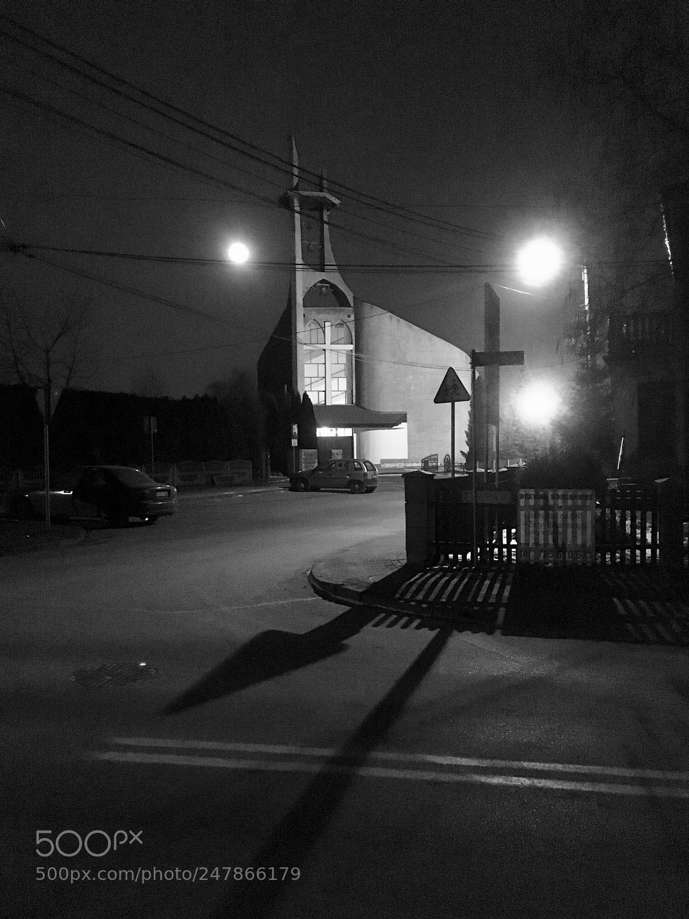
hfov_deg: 48.2
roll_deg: +1.1
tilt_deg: -0.1
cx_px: 344
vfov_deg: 61.7
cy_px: 460
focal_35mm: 29
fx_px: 770
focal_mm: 4.15
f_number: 2.2
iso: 2000
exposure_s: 1/17
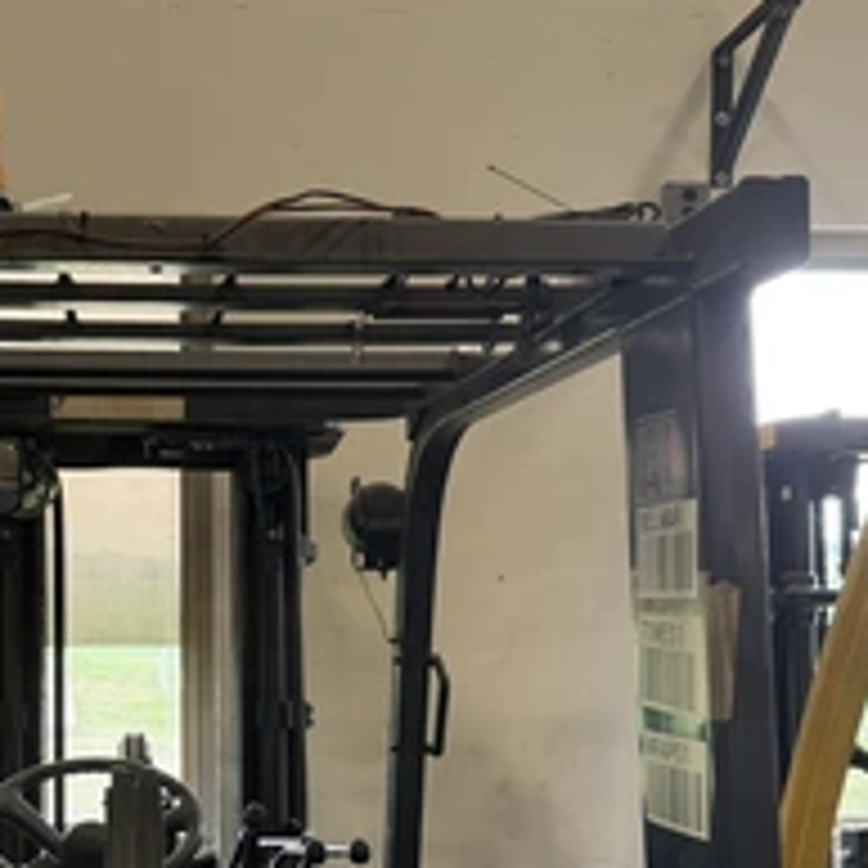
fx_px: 1248
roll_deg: +0.3
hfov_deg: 37.2
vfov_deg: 37.4
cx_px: 198
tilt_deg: -2.9
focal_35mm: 44
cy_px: 657
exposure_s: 1/105
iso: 200
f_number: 1.78
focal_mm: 6.76
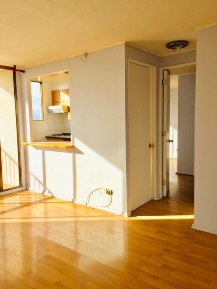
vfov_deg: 61.7
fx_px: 242
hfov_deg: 48.2
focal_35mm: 29
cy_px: 144
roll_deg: +0.4
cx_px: 108
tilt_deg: -5.9
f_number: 2.2
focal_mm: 4.15
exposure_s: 1/416
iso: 32
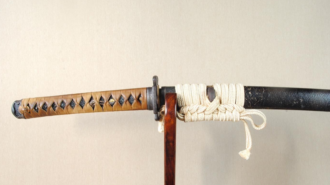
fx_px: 280
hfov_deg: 61.0
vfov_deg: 36.6
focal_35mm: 32
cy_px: 101
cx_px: 166
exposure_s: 1/2
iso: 400
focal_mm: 20
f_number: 11
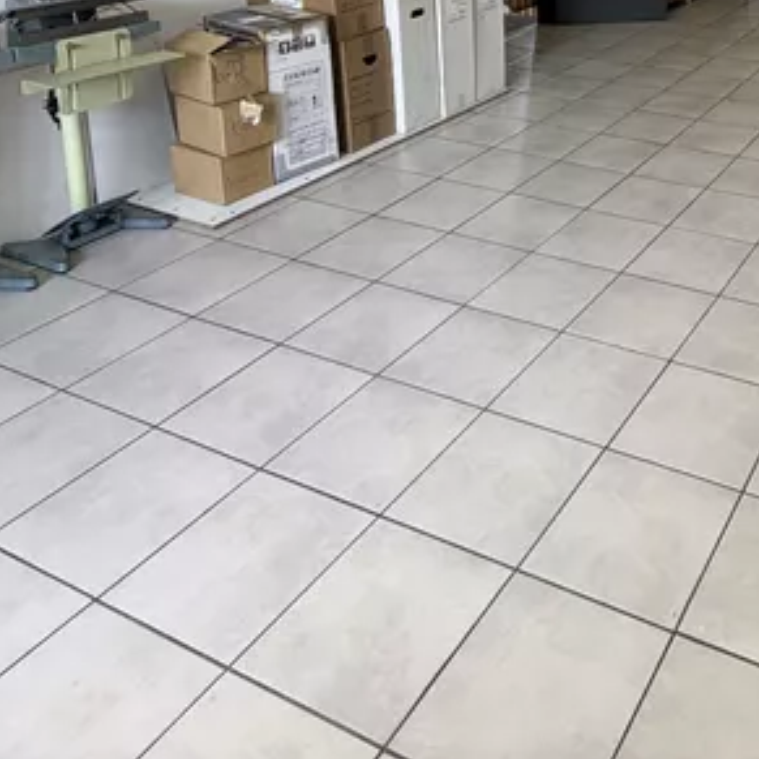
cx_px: 749
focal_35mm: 34
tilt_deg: -10.3
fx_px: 843
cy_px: -21
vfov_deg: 41.3
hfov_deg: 42.3
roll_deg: -0.2
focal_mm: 2.22
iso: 250
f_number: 2.2
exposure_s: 1/100
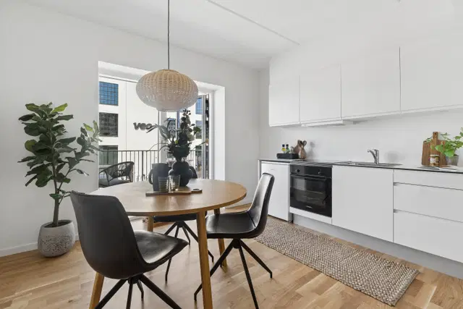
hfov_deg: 95.0
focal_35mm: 16
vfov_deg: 72.1
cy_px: 154
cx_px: 232
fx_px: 212
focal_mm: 11
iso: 200
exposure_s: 1/30
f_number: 8
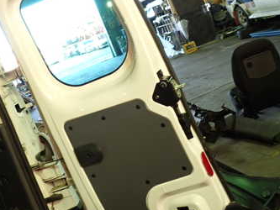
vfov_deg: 26.8
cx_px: 89
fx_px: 437
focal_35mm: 54
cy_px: 59
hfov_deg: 35.1
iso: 250
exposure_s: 1/30
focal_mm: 5.4
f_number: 2.3
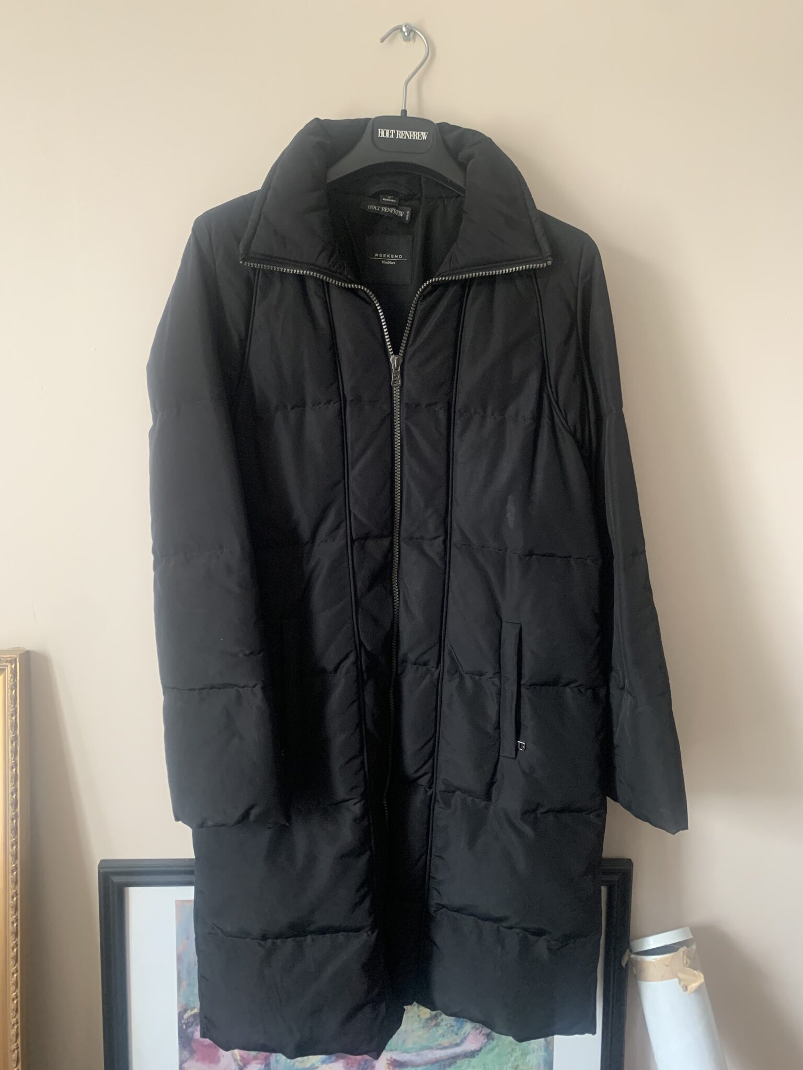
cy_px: 535
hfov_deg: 53.1
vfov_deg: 67.3
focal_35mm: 26
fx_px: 804
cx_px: 402
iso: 400
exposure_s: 1/60
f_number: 1.8
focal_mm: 4.25
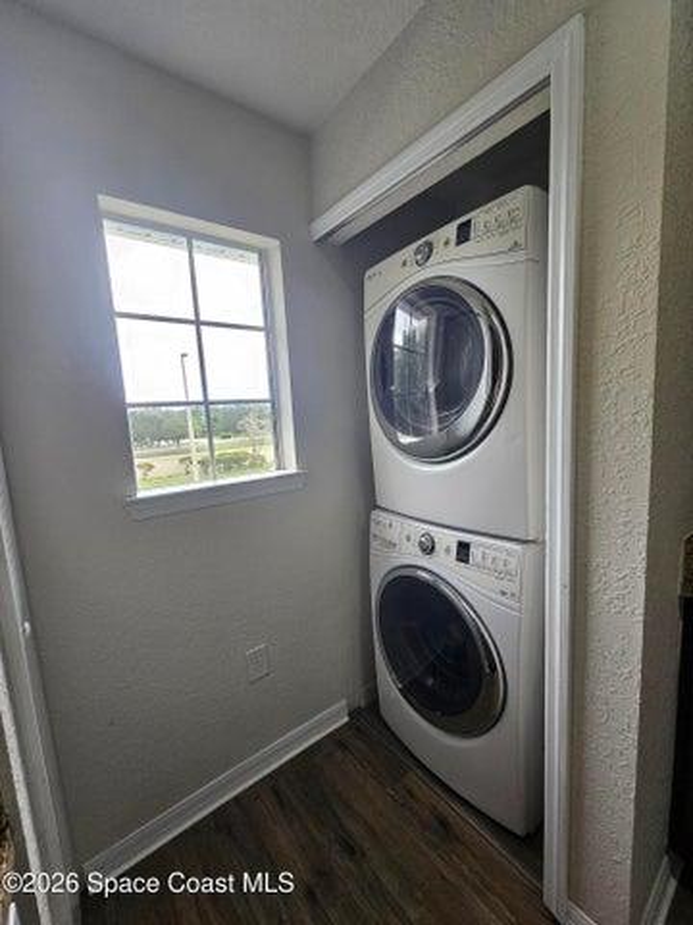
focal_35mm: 13
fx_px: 347
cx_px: 346
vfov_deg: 106.2
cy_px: 462
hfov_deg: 89.9
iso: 200
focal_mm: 2.2
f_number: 2.2
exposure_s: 1/100
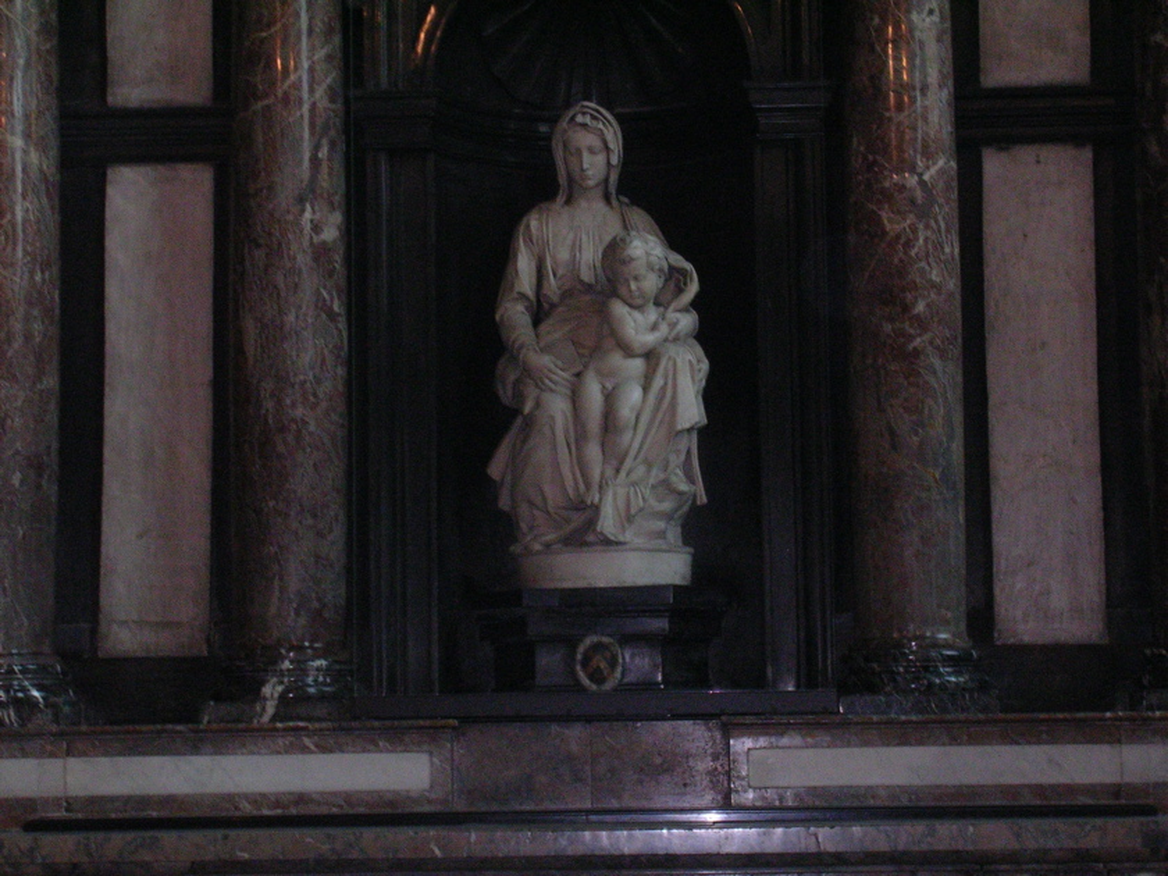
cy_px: 438
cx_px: 584
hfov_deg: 20.7
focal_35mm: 95
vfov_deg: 15.6
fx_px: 3205
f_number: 4.4
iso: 200
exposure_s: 1/60.1
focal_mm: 14.5
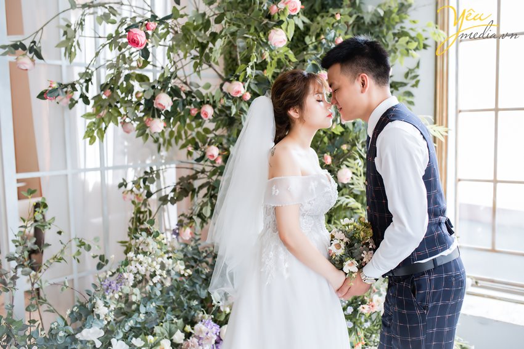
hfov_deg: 54.4
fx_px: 509
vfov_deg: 37.9
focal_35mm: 35
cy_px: 174
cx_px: 262
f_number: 2.8
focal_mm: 35
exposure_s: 1/640
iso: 1600
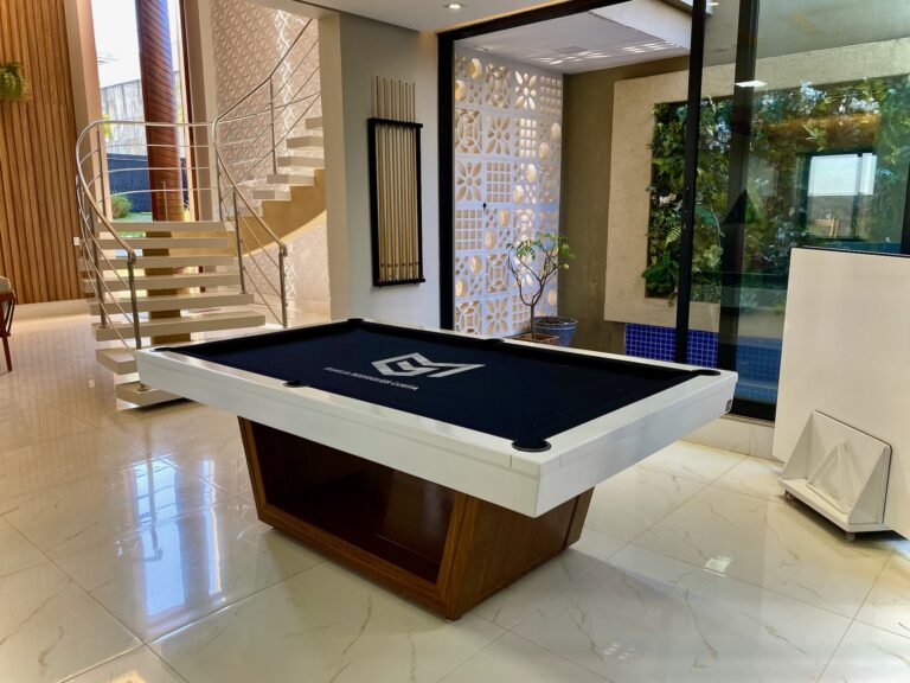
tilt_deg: -10.8
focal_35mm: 26
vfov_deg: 53.1
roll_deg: +0.3
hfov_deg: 67.3
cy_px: 342
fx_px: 683
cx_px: 455
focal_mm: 4.25
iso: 50
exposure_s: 1/121
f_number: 1.8
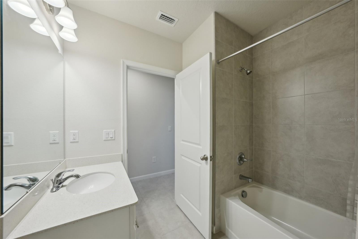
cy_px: 120
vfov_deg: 90.0
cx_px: 179
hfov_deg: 112.6
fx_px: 119
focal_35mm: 12
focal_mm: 12
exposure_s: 1/30
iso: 400
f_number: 8
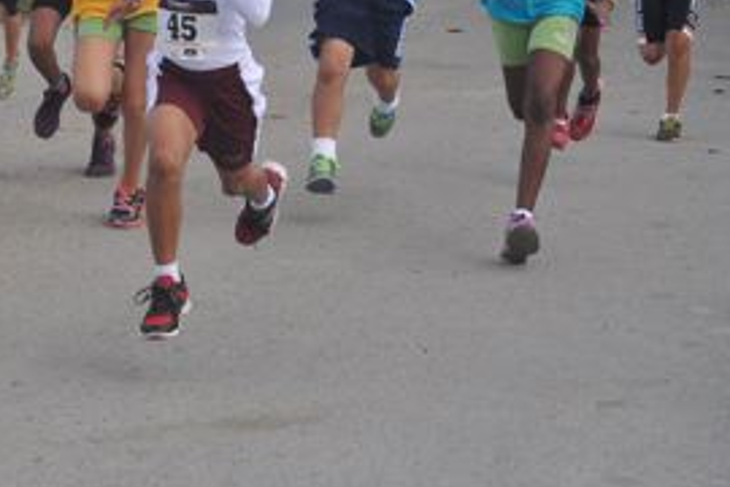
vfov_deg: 10.9
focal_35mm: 124
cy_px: 1
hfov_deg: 16.5
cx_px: 318
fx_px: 2518
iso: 500
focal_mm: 35
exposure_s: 1/1250
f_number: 6.3
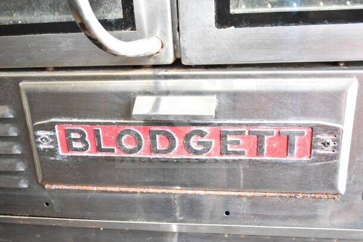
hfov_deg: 53.1
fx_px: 363
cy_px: 121
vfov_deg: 36.9
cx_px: 182
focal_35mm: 36
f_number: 3.8
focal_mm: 24
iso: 1600
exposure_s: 1/60
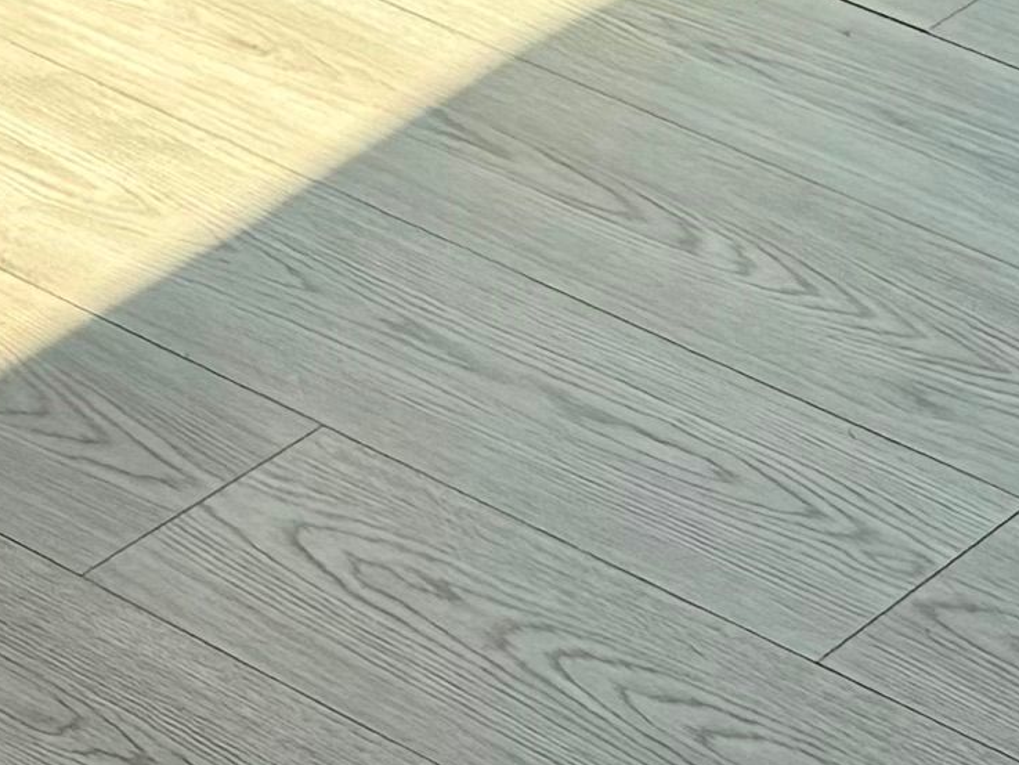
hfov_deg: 10.0
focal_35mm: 186
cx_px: -913
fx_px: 5476
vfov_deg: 7.1
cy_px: -1578
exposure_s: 1/1361
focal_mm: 6.76
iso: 80
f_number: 1.78
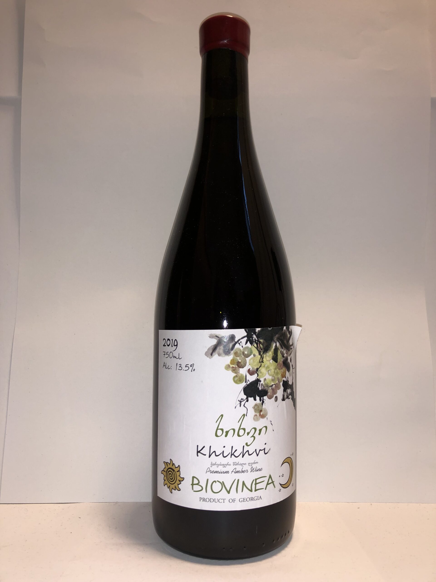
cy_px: 291
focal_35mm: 28
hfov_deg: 49.7
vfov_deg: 63.4
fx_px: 470
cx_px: 218
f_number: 1.8
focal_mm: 4
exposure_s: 1/36
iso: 20
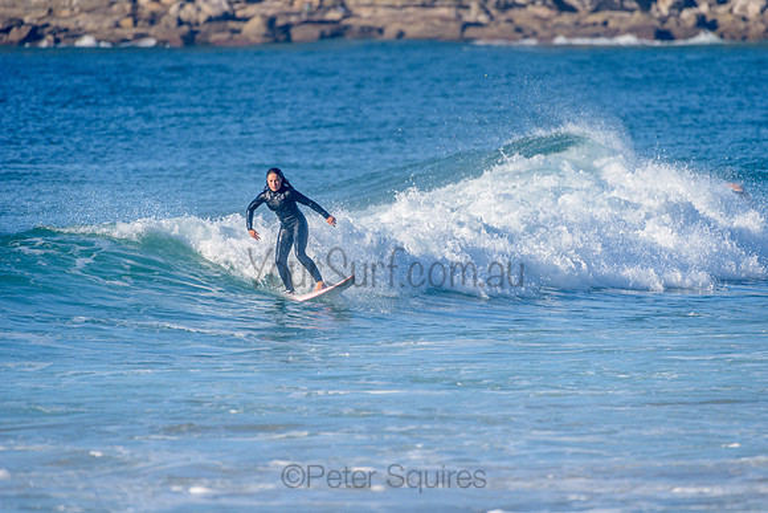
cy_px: 256
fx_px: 10675
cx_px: 384
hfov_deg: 4.1
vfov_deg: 2.7
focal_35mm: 500
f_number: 5.6
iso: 250
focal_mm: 500
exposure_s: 1/2000
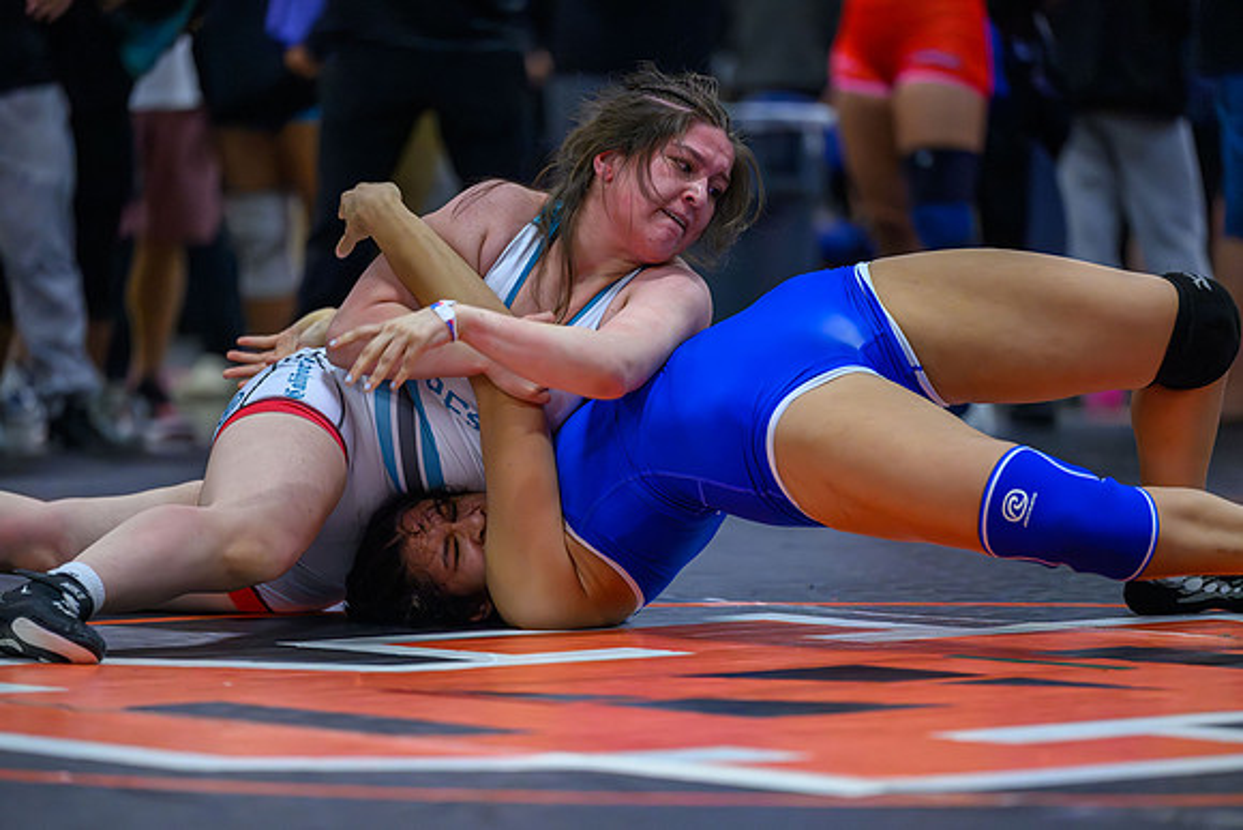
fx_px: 6907
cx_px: 622
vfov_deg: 6.9
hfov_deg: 10.3
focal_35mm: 200
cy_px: 415
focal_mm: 200
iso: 12800
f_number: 3.2
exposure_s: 1/800
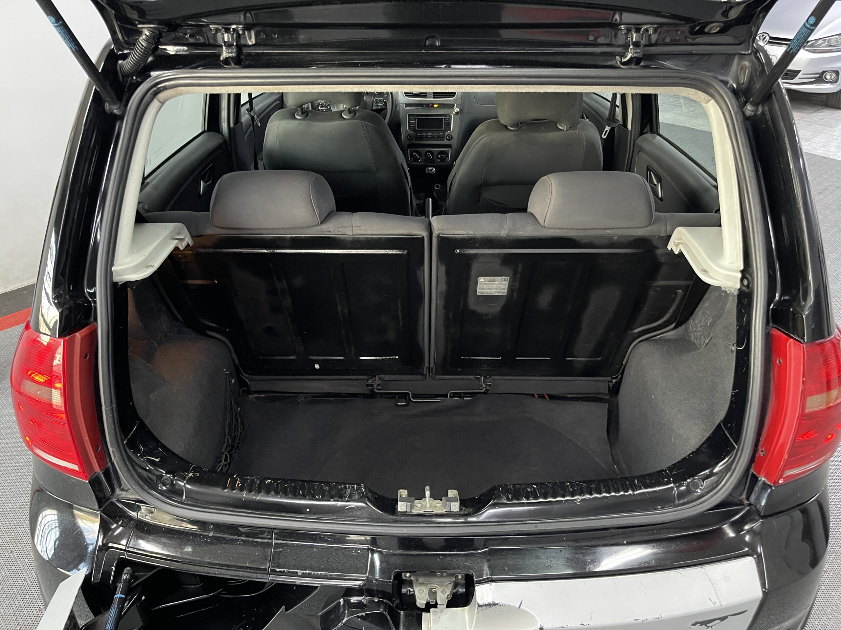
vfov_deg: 54.9
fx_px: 607
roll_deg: -1.1
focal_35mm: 25
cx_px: 420
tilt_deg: -32.1
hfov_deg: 69.4
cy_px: 315
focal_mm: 5.1
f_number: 1.6
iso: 640
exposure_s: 1/25
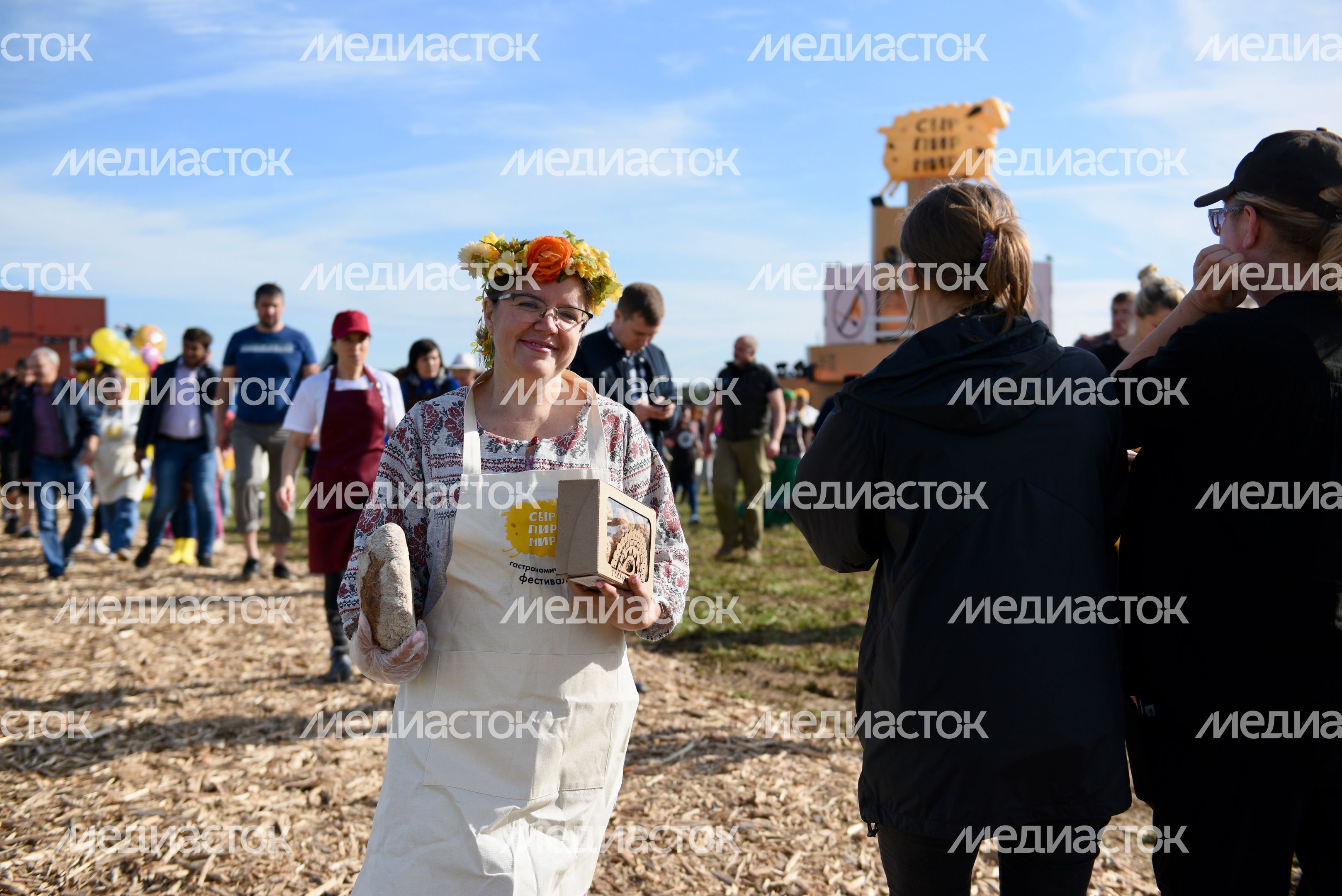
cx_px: 671
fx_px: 1492
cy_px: 448
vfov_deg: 33.4
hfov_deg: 48.4
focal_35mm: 40
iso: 220
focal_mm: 40
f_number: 4
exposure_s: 1/2500
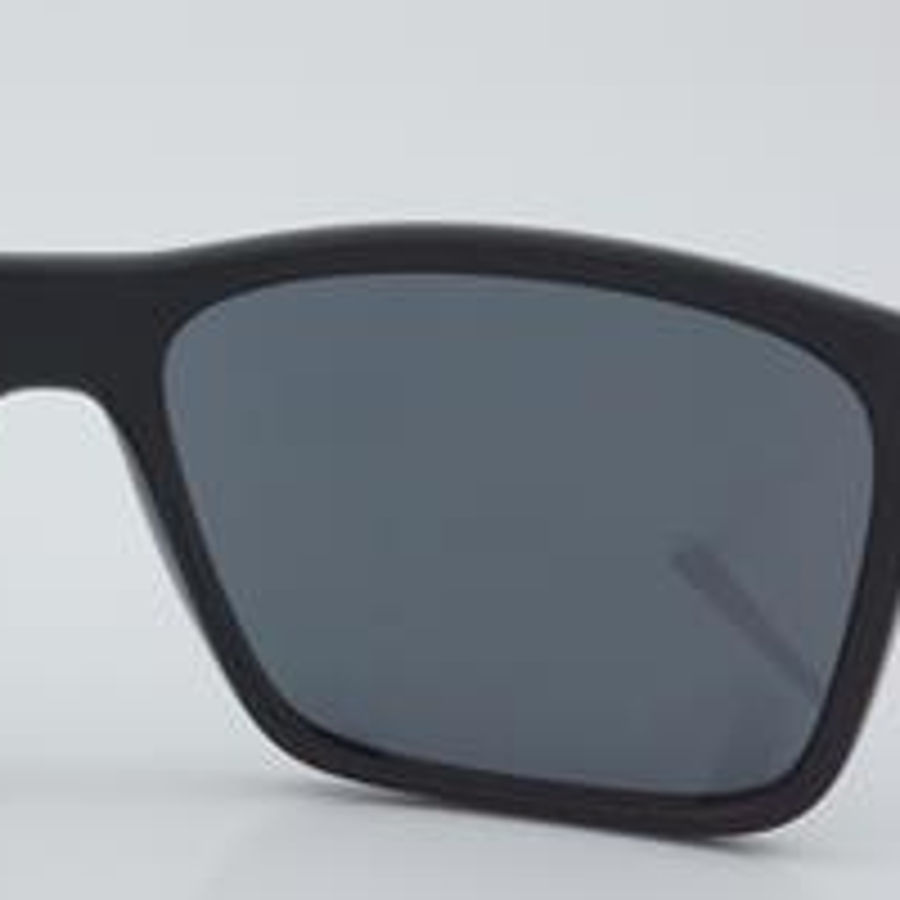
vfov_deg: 15.2
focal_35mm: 115
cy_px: 504
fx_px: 3378
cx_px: 45
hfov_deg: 15.0
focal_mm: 45
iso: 100
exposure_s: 1/4
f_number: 32
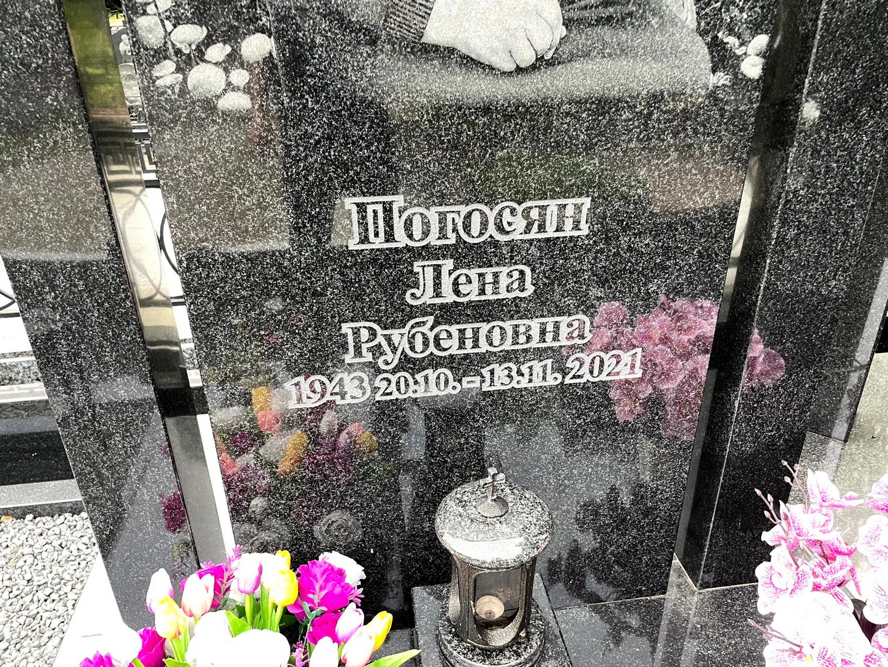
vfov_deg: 53.1
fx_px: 667
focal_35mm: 26
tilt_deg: -28.1
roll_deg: +0.8
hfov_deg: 67.3
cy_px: 334
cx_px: 444
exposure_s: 1/91
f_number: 1.6
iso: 125
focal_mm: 4.2
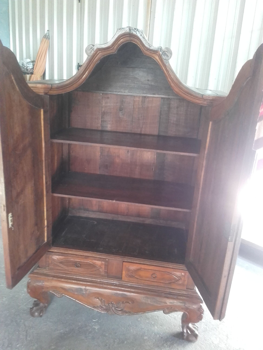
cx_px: 132
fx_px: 314
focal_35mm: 31
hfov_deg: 45.4
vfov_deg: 58.4
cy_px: 175
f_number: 2.2
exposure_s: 1/14
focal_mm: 3.3
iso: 180
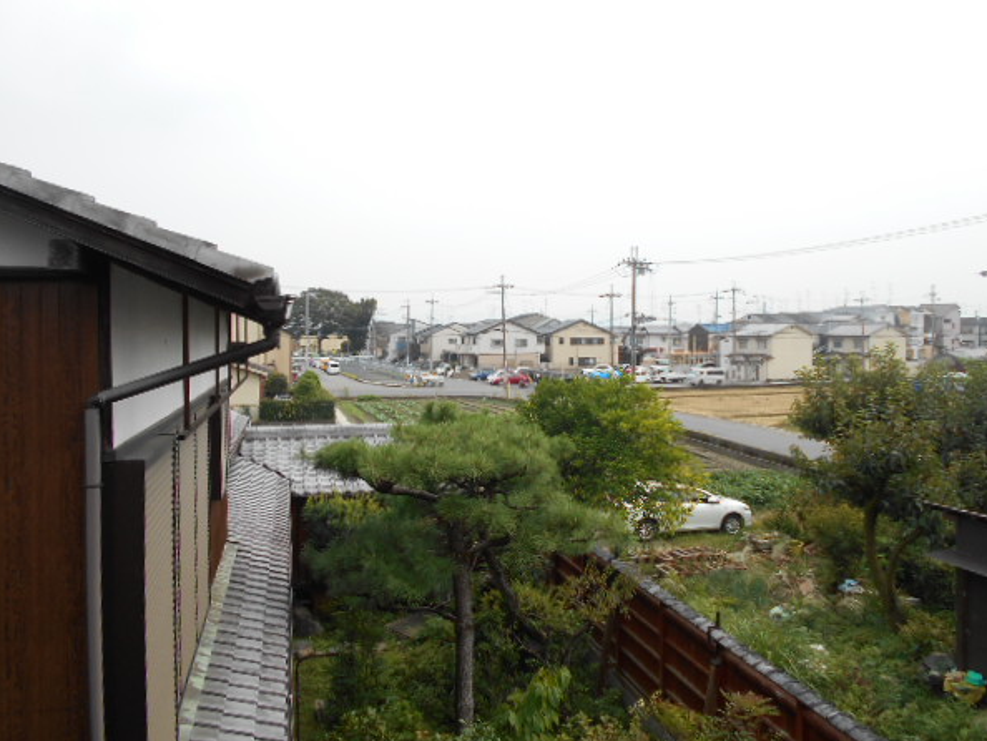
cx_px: 490
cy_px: 344
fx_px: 799
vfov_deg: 49.7
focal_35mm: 28
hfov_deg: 63.4
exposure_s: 1/500
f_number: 3.2
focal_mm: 4.6
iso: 80
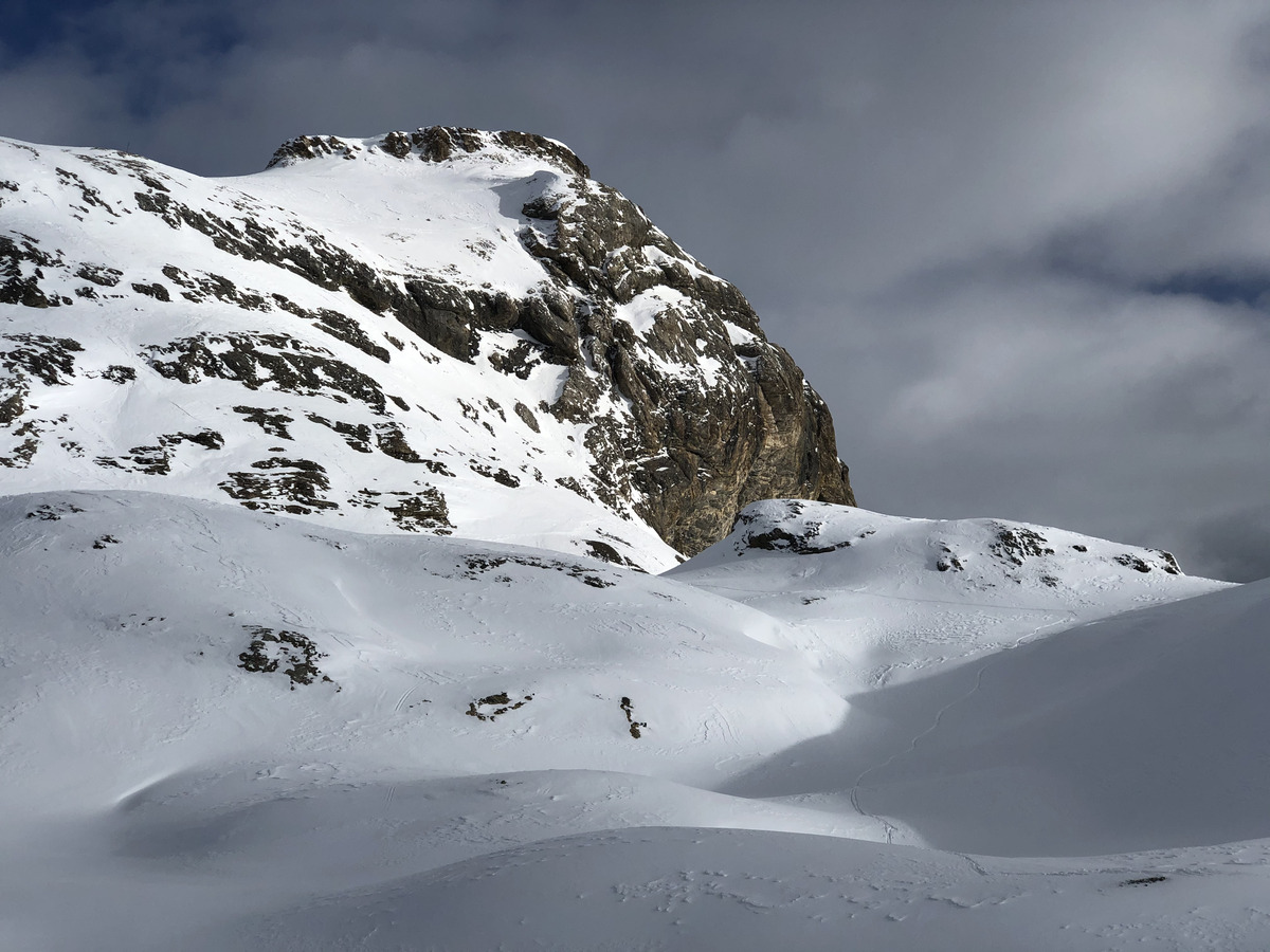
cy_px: 476
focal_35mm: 52
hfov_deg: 36.8
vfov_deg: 28.0
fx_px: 1908
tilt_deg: +7.7
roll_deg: -2.1
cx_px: 635
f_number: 2.4
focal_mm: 6
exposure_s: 1/4808
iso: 16
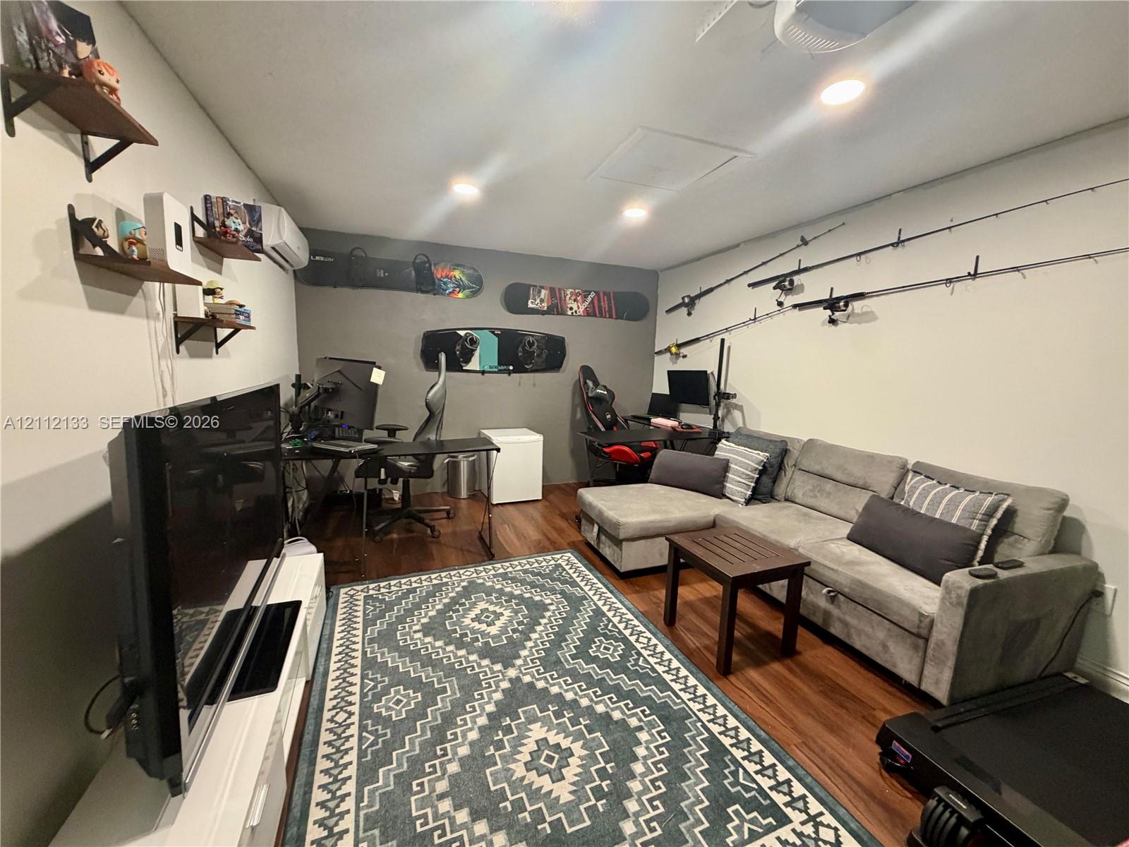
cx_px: 564
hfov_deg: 102.1
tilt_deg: -9.7
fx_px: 457
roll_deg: -2.0
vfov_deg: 85.7
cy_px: 424
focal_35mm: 14
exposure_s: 1/60
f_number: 2.2
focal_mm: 2.22
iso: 400
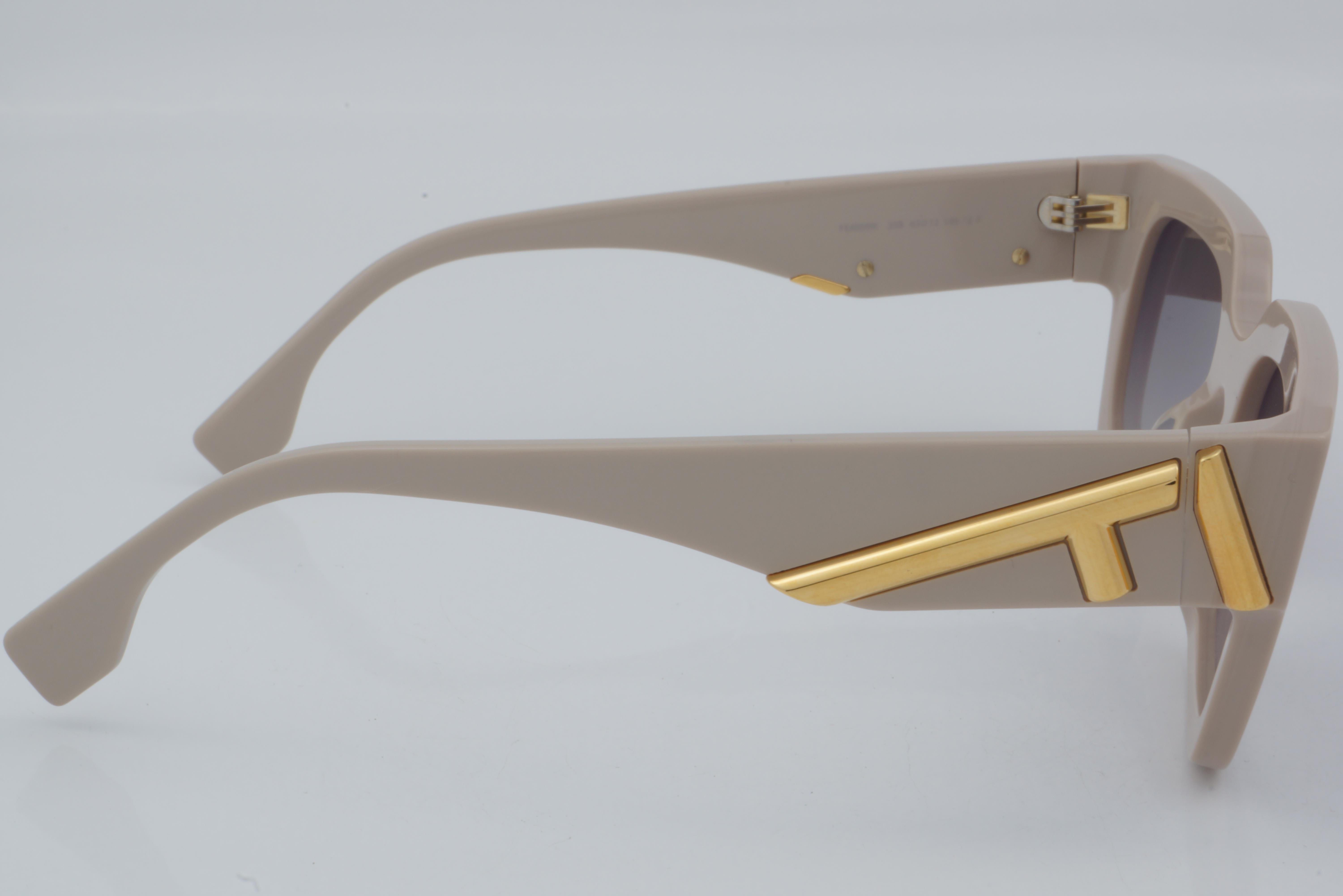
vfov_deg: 18.2
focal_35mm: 75
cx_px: 672
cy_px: 448
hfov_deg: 27.0
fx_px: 2798
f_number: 32
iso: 100
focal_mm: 50
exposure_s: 1/4
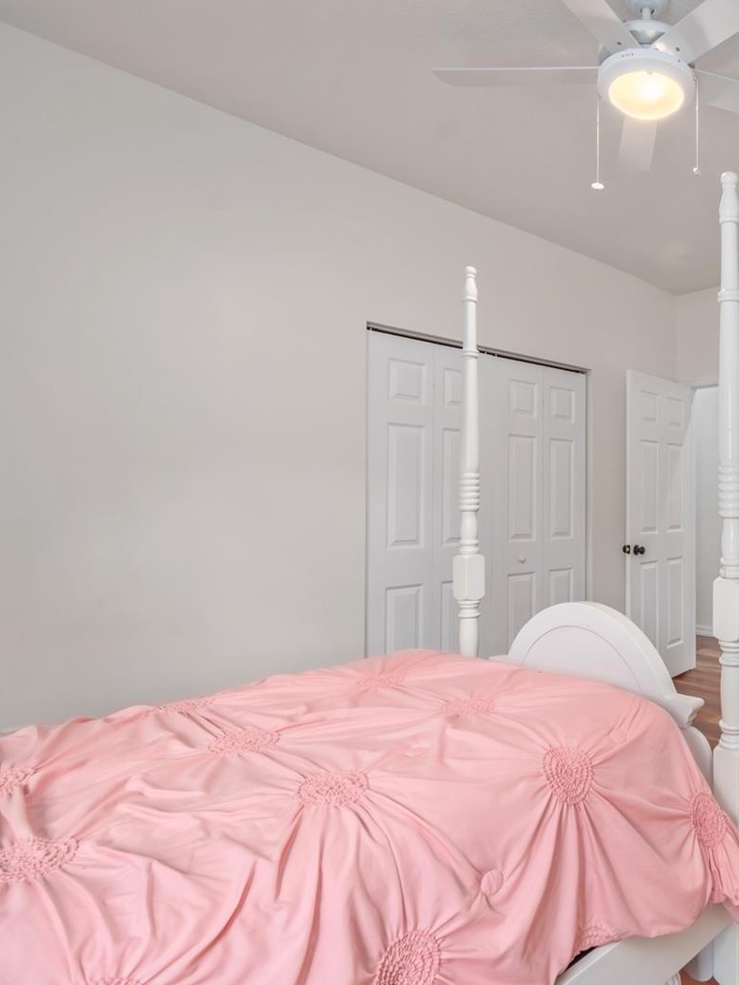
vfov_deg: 76.4
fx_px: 626
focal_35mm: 22
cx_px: 701
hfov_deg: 51.7
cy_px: 486
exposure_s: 1/1.67
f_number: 9
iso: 250
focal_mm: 10
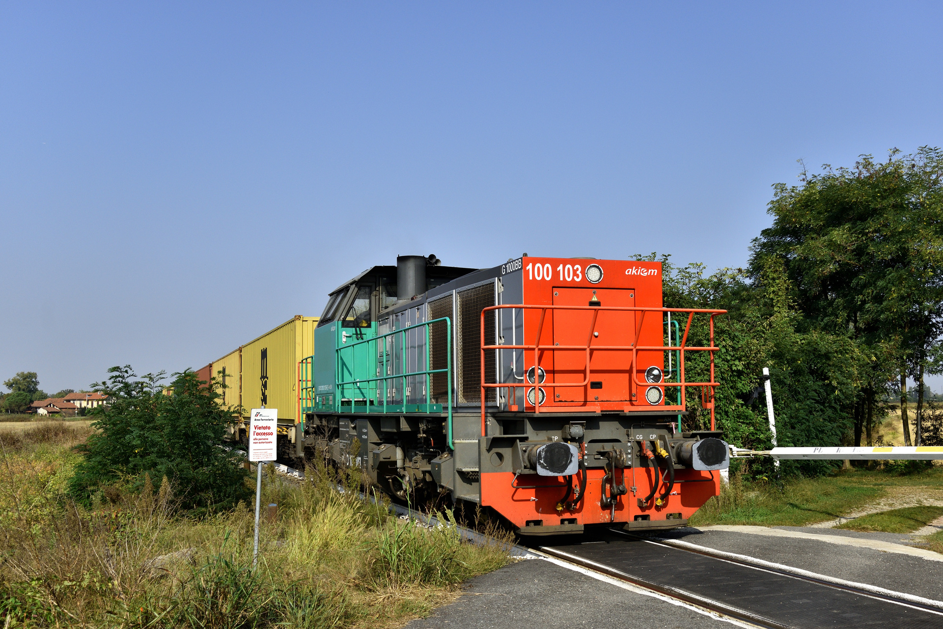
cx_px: 472
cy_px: 314
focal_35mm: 39
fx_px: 1022
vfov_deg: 34.2
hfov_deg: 49.6
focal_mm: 26
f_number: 6.3
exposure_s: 1/800
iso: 200
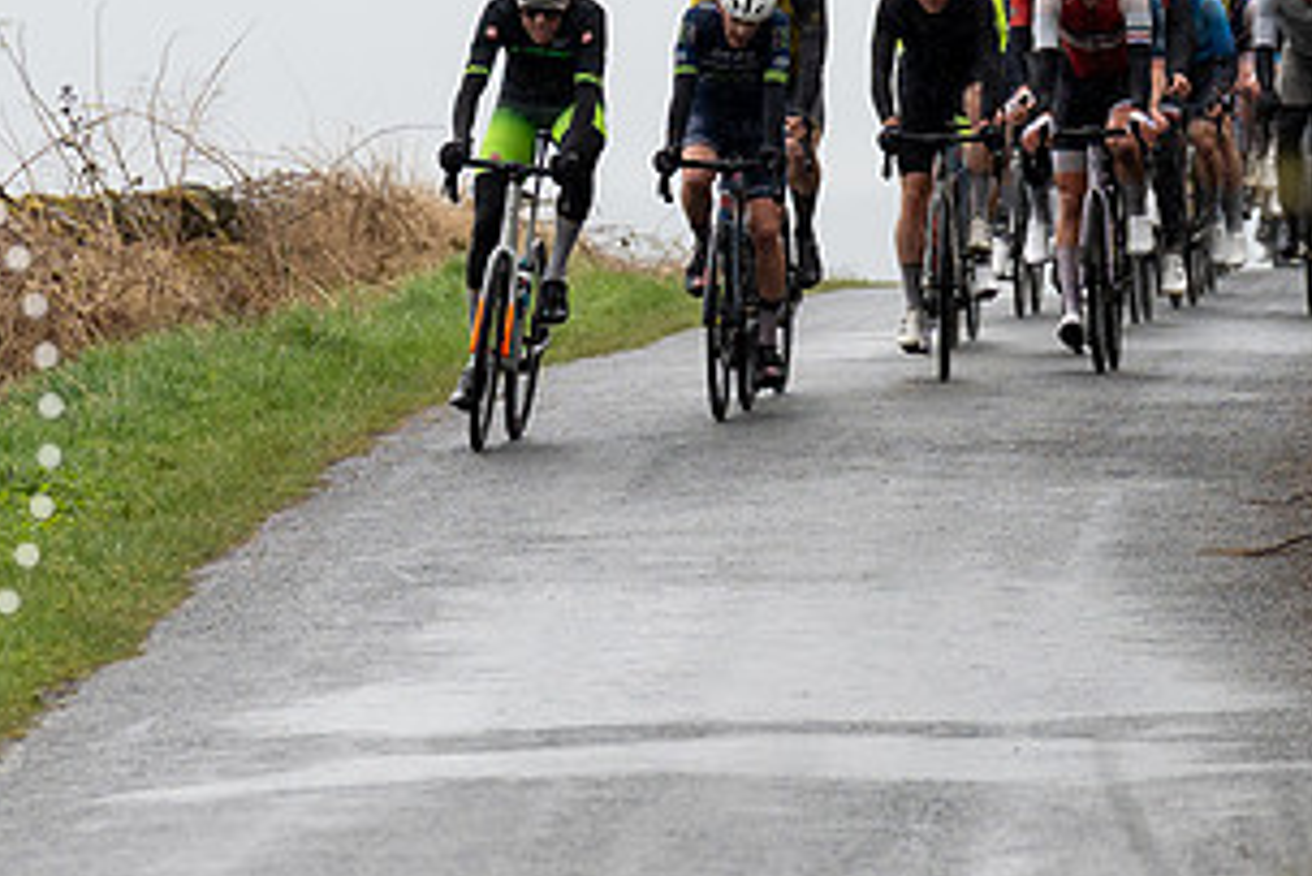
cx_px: 471
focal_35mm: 774
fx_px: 28220
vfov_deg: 1.8
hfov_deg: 2.7
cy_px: -2
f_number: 4
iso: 400
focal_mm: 200
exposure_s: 1/1000
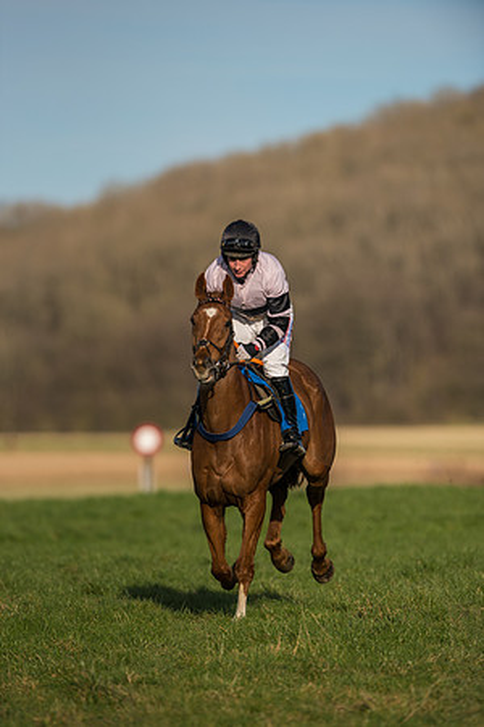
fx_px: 8066
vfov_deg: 5.2
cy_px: 364
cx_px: 242
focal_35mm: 400
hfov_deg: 3.4
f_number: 5
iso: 100
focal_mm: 400
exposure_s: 1/2000
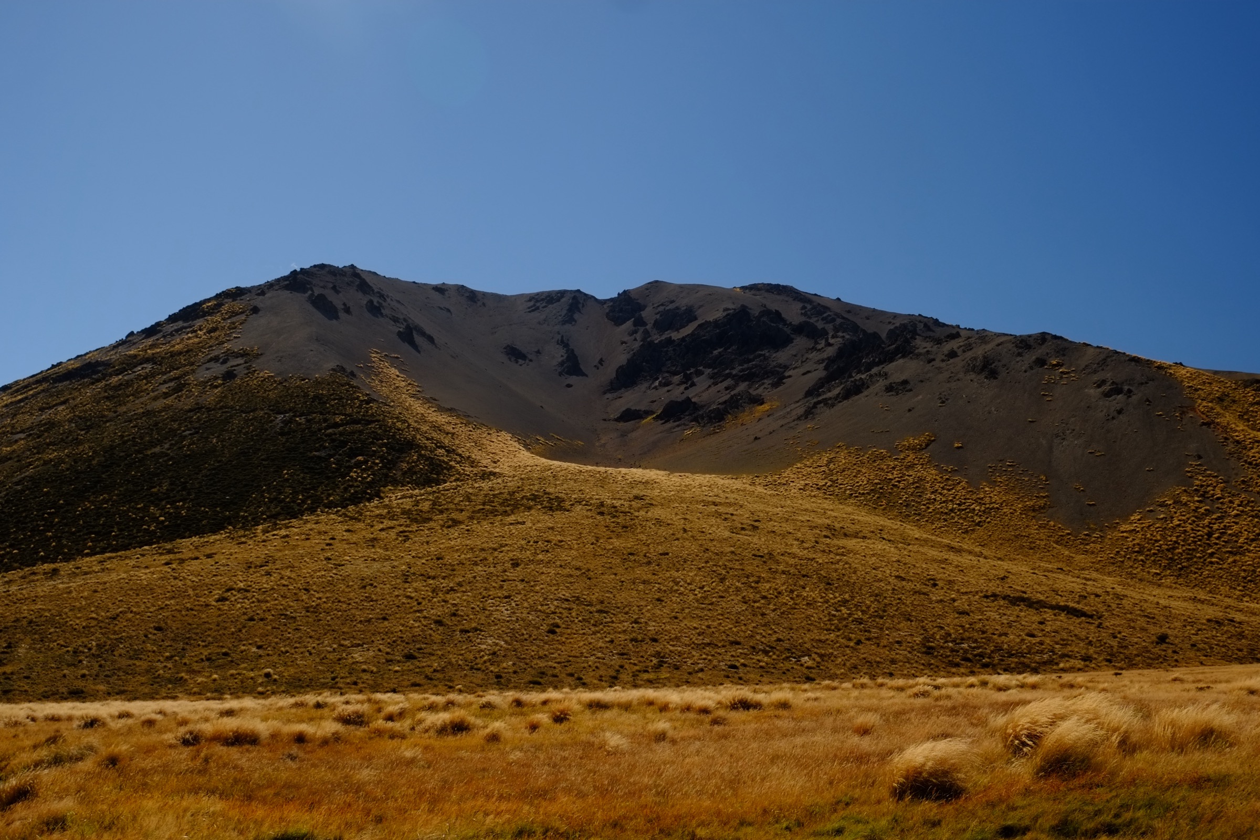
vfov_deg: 37.9
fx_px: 1225
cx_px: 630
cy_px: 420
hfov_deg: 54.4
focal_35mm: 35
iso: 200
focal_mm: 23.3
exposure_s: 1/400
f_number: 6.4
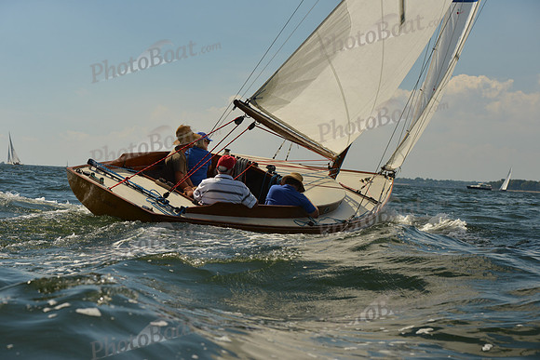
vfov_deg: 19.5
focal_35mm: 70
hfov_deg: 28.8
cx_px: 270
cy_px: 180
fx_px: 1050
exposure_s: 1/800
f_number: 8
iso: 400
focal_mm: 70
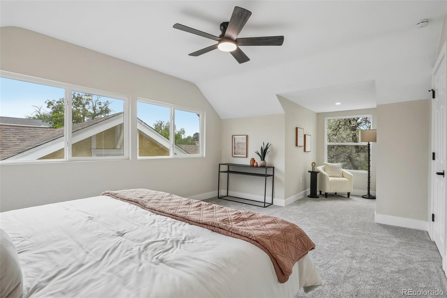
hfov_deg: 95.0
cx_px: 224
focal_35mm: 16
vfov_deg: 72.0
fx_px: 205
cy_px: 149
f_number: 8
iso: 100
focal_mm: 11
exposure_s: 1/45
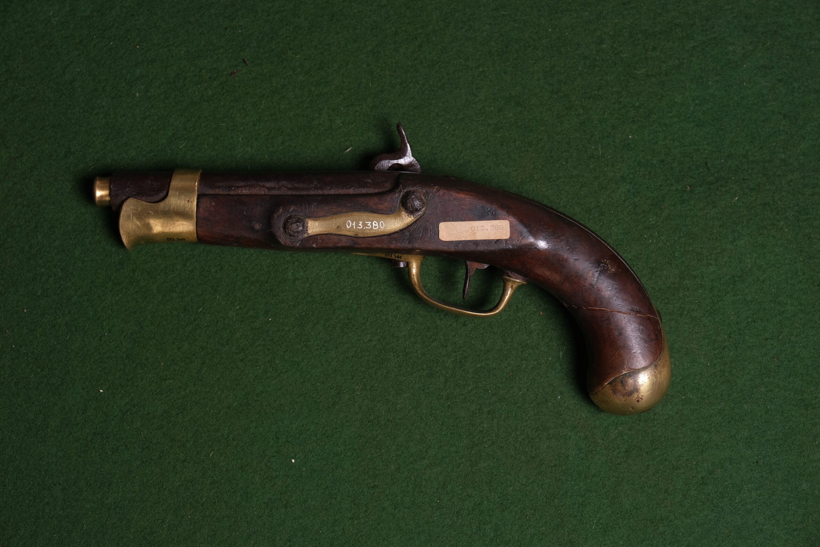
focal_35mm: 83
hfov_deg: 24.5
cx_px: 410
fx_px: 1891
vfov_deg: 16.5
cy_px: 274
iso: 320
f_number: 5.6
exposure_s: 1/160
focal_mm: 55
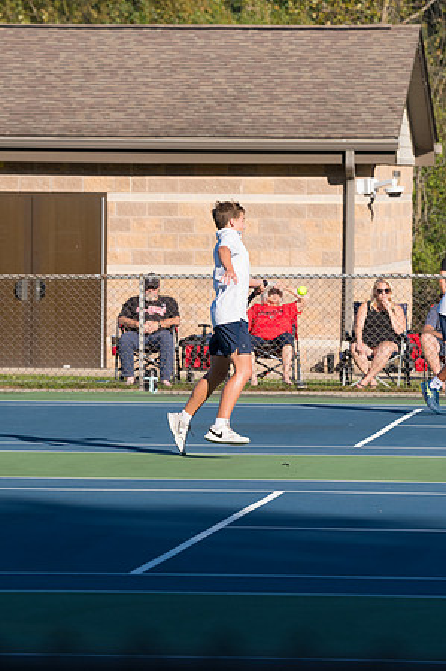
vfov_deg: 6.9
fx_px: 5587
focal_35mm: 300
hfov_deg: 4.6
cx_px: 223
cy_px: 336
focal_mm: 200
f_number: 5.6
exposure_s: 1/1600
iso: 320
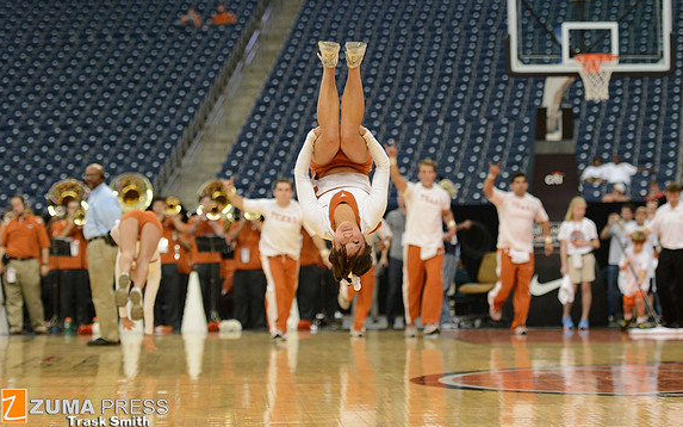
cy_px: 203
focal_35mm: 98
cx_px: 340
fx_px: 1824
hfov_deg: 21.2
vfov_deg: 13.3
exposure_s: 1/1250
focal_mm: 95
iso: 2000
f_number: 2.8
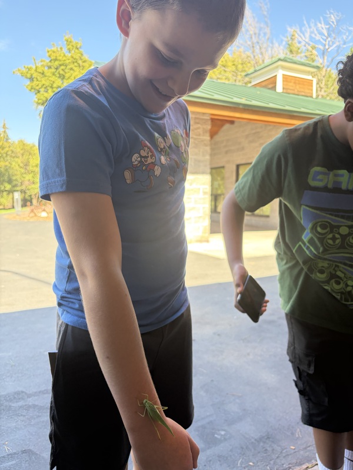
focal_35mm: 26
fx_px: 354
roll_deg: -0.7
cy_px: 235
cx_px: 176
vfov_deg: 67.3
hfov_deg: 53.1
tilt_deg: -4.4
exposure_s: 1/179
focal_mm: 5.96
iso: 40
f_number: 1.6
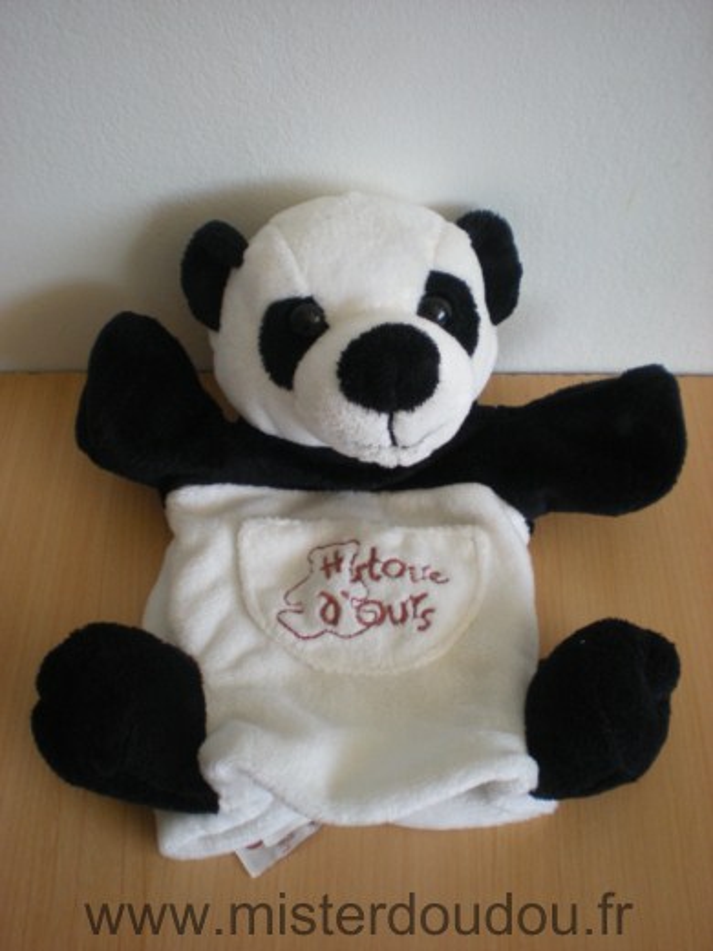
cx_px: 356
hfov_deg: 37.7
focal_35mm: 38
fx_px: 1044
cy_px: 476
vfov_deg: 49.0
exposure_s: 1/125
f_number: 3.1
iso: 180
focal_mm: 6.3
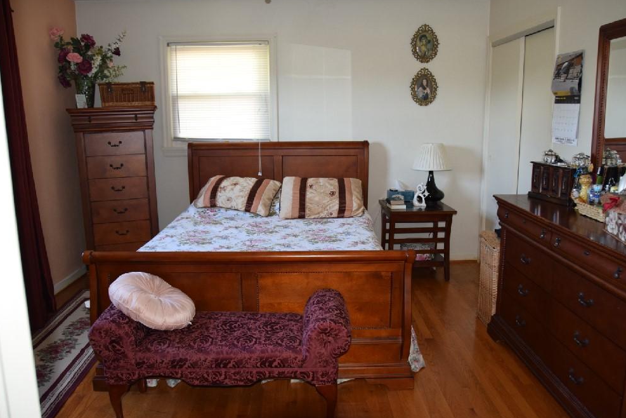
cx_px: 323
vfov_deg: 46.4
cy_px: 211
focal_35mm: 28
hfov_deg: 65.5
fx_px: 487
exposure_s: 1/60
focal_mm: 18
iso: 1100
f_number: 3.5
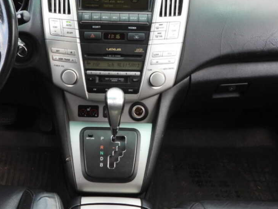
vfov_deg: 27.5
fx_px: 426
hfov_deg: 36.0
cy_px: 121
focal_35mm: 53
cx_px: 104
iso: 100
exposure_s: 1/100
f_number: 2.8
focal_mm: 4.3
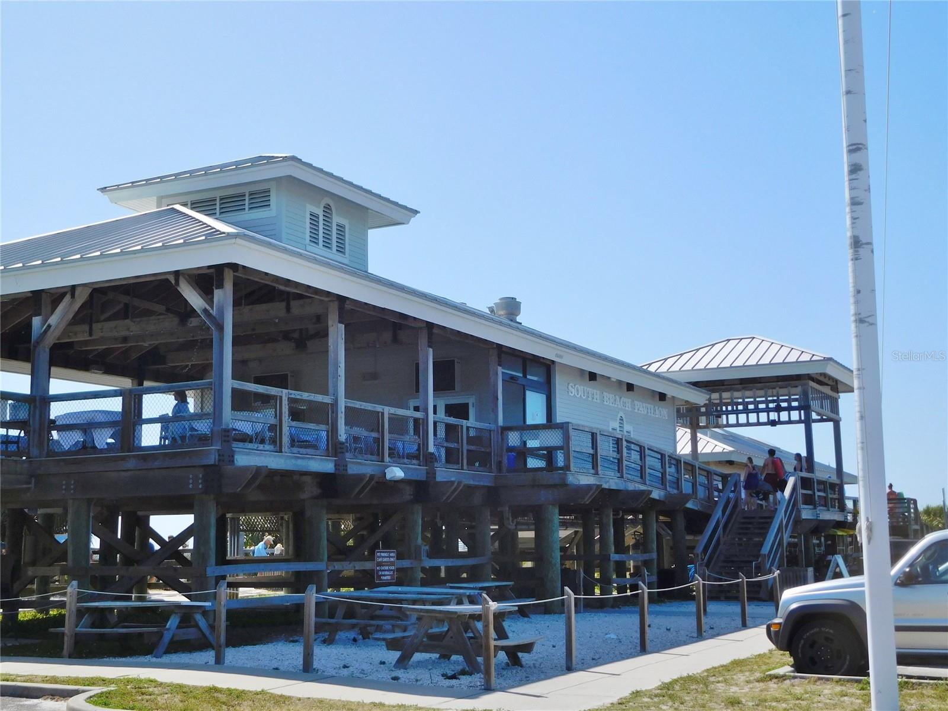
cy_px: 356
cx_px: 474
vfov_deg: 32.2
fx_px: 1232
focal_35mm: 45
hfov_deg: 42.1
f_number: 4
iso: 125
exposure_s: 1/1250
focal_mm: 8
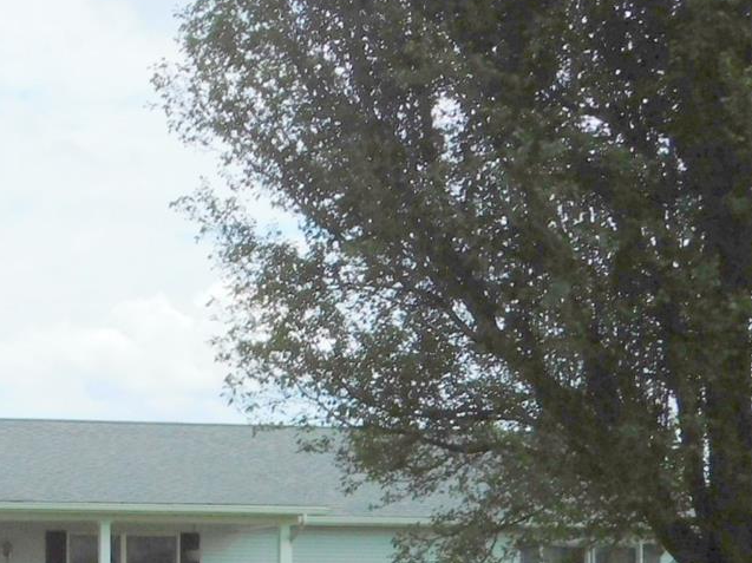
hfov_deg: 17.9
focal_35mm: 106
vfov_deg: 13.7
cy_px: 608
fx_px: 2301
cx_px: -83
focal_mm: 8
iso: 125
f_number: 3.7
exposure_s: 1/1250
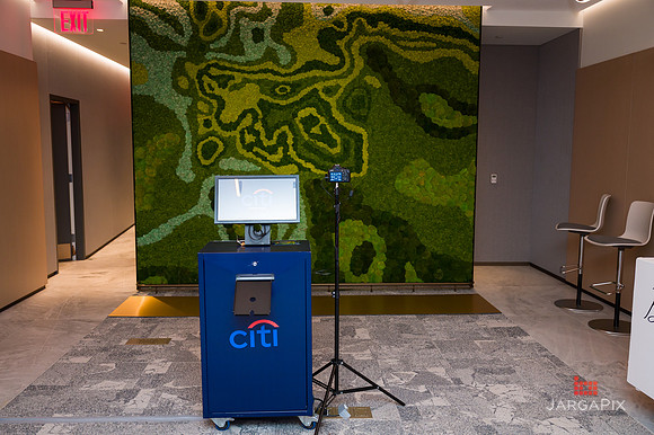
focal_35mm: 33
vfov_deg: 39.8
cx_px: 327
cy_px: 218
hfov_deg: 57.0
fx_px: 602
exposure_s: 1/160
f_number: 3.2
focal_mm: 32.5
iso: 800
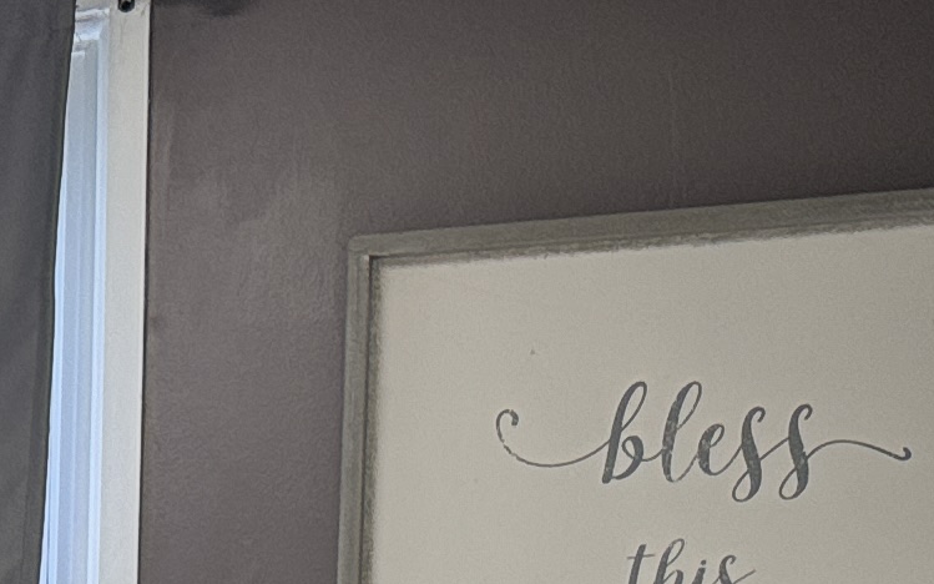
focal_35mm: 137
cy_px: 1428
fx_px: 3487
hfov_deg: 13.5
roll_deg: +0.9
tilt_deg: -9.3
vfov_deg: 8.7
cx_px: -788
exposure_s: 1/120
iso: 160
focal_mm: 6.86
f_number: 1.78
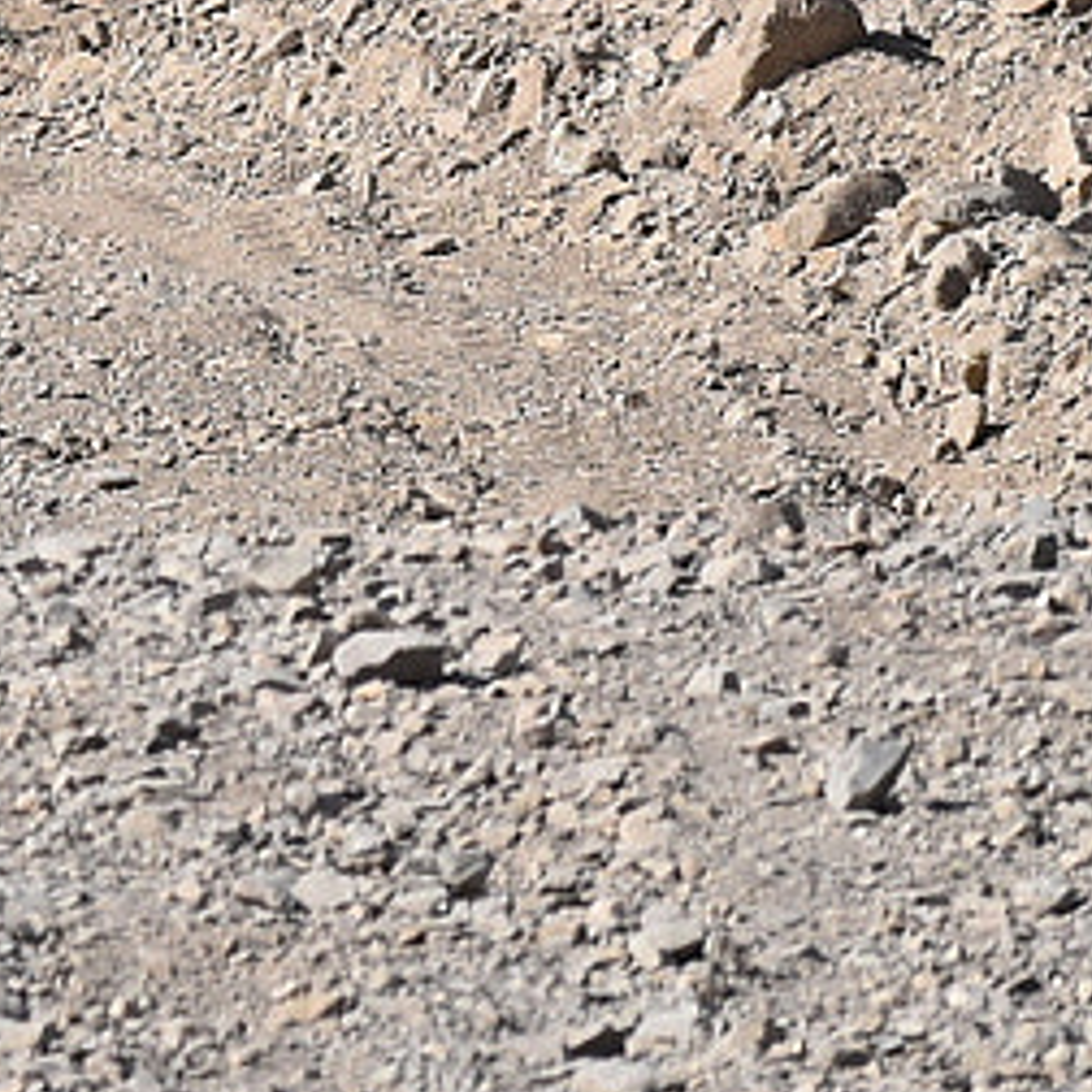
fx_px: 34655
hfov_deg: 1.8
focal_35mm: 971
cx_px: -901
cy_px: 0
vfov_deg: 1.8
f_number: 7.1
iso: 400
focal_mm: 120
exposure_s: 1/1600
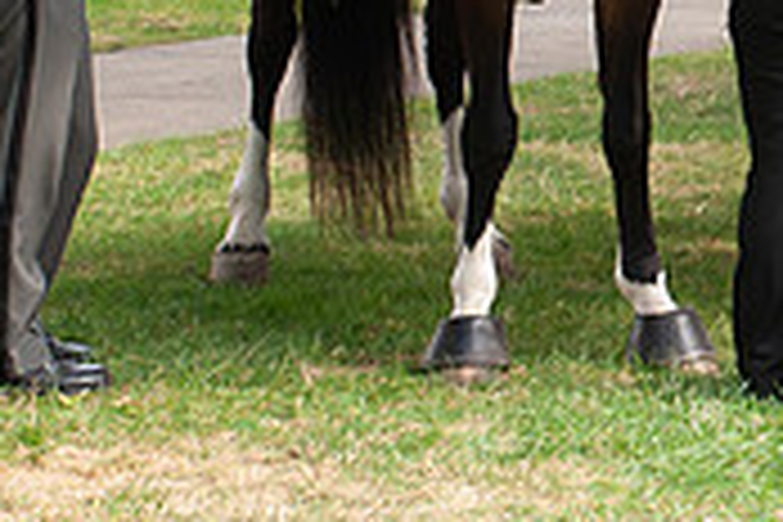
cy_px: -206
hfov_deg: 11.6
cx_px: 1223
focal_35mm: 168
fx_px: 3654
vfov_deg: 8.0
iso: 400
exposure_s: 1/160
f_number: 9
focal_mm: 35
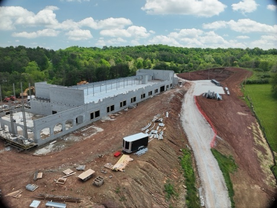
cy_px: 104
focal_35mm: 24
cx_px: 138
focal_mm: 12.29
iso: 100
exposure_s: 1/800
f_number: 2.8
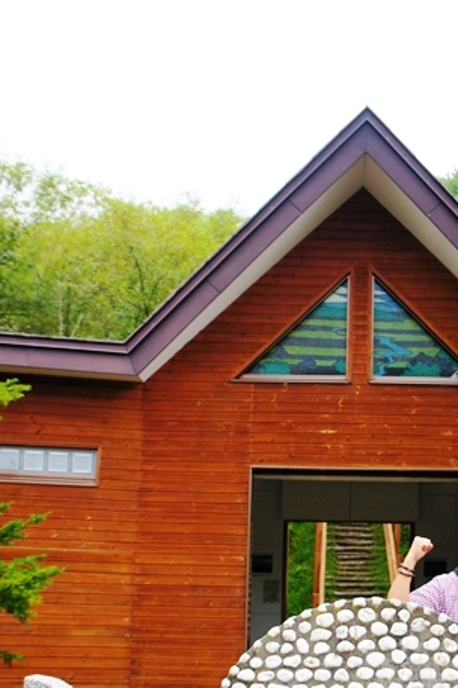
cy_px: 473
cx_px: 360
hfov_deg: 26.6
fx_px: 953
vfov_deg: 39.1
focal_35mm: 50
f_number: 4
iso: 200
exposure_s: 1/160
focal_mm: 19
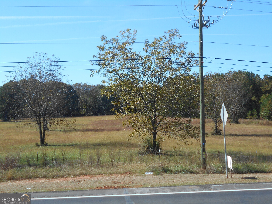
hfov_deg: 38.9
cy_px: 102
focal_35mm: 49
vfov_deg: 29.7
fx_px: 385
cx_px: 136
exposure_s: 1/500
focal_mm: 8.8
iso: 80
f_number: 4.5
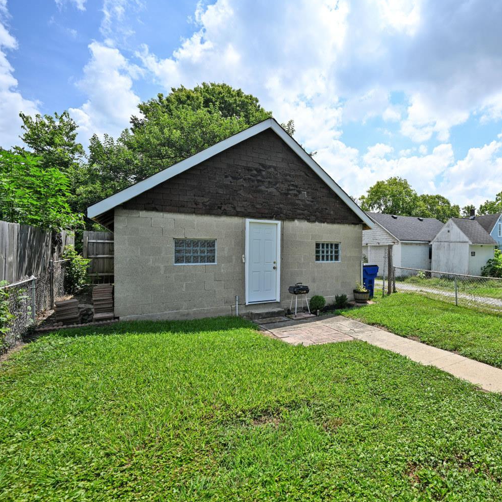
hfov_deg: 76.8
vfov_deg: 80.7
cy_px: 249
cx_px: 354
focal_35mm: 18
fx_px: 295
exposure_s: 1/400
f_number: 7.1
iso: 100
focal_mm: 14
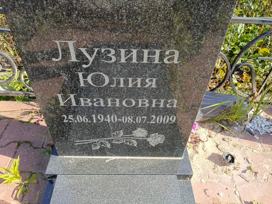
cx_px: 136
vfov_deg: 54.9
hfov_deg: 69.4
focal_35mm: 25
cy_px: 102
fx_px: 196
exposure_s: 1/377
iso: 108
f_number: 1.69
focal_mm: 4.76
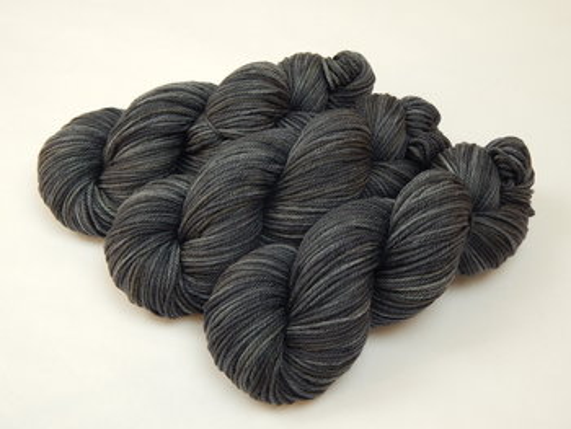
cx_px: 286
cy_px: 214
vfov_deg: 33.6
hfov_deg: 43.8
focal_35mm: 43
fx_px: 710
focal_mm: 7.7
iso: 125
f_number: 3.6
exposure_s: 1/20
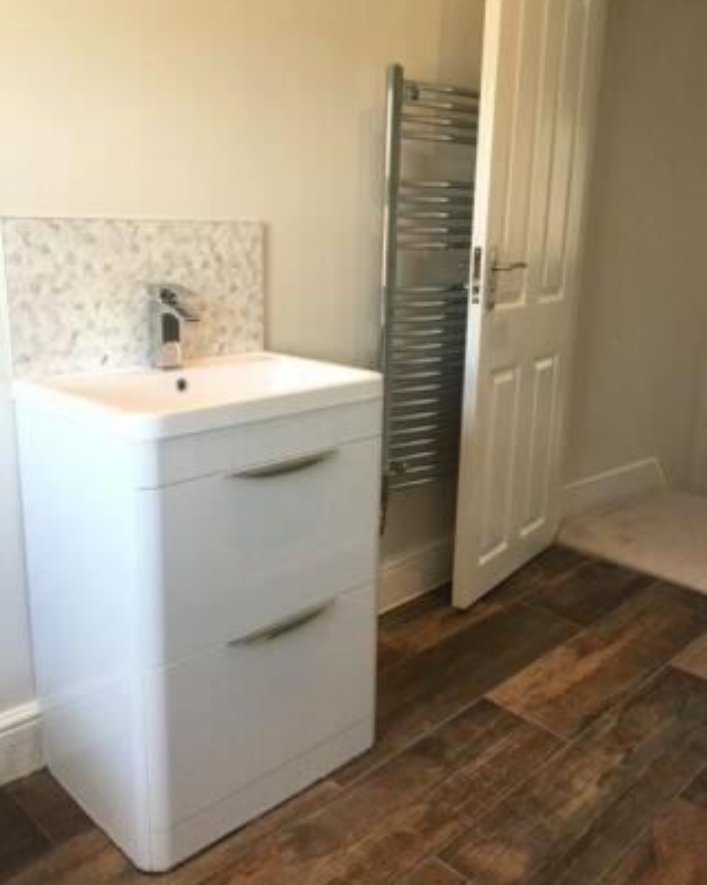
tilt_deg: -12.3
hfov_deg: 47.1
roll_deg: -1.5
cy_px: 416
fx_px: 811
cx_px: 361
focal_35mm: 31
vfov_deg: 57.2
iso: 32
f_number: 2.2
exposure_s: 1/33
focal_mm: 4.15
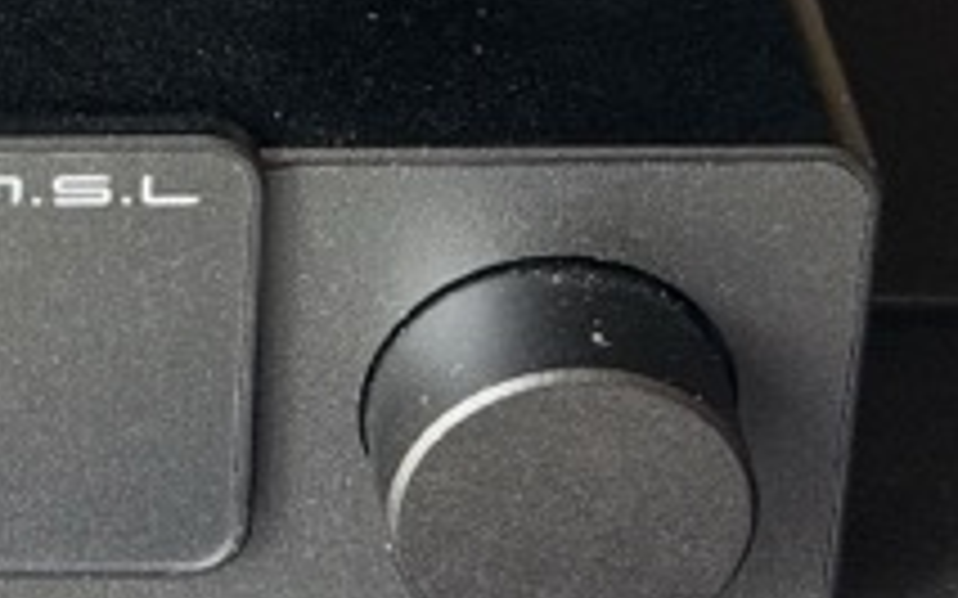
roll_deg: +2.2
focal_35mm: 191
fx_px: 4985
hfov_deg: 10.7
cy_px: -553
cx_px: -396
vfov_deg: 6.7
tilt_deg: -28.3
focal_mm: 6.76
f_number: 1.78
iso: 250
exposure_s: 1/46
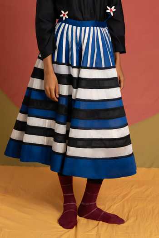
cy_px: 119
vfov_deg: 43.6
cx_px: 80
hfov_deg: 29.9
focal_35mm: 45
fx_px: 298
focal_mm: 45
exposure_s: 1/200
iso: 1000
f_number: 2.8
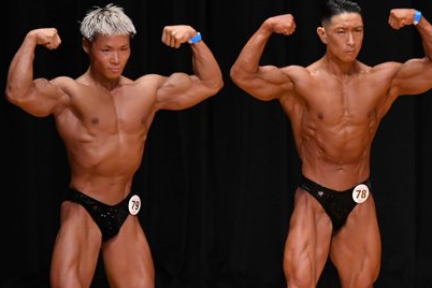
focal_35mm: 491
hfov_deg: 4.2
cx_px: 387
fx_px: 5892
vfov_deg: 2.8
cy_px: 202
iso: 4000
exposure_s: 1/400
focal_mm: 170
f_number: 5.6
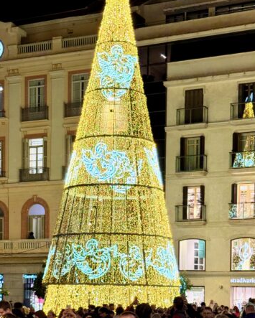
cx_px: 95
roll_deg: -1.1
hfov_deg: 20.7
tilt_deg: +8.7
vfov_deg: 25.7
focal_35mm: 74
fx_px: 697
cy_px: 154
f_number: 1.78
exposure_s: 1/100
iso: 64
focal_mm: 6.76
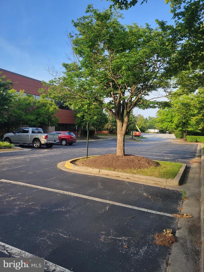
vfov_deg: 67.3
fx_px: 204
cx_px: 102
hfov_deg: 53.1
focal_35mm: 26
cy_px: 136
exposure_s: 1/539
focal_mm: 5.4
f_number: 1.8
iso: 40
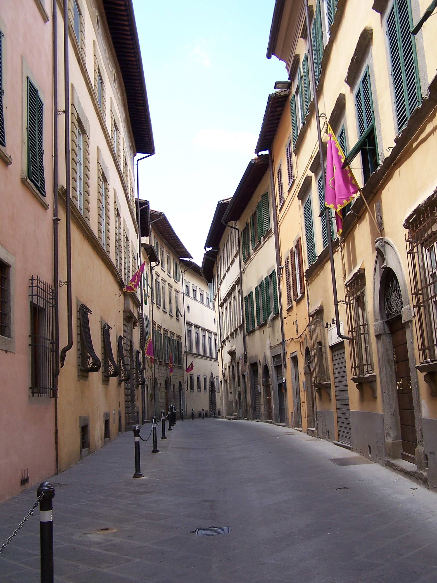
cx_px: 218
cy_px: 292
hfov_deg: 37.7
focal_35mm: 38
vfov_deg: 49.0
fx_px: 640
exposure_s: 1/250
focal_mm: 6.3
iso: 80
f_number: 2.8
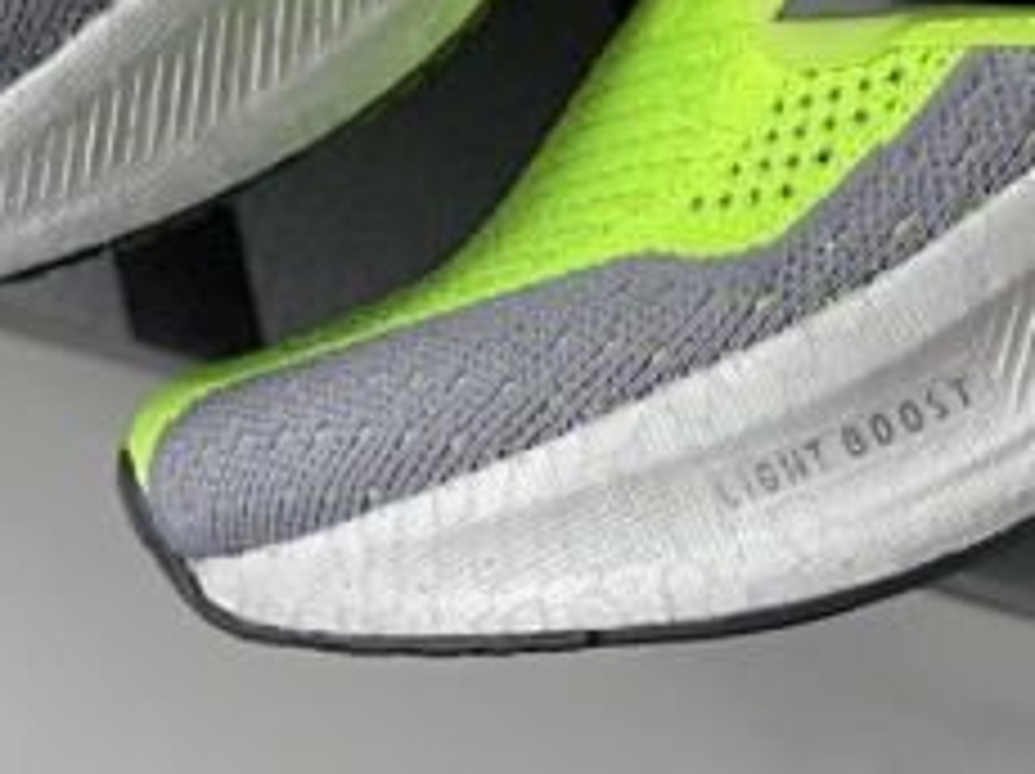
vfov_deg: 6.5
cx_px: 855
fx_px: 6661
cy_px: -540
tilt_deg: -76.6
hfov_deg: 8.9
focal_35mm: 223
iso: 160
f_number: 2.2
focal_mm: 7.5
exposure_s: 1/121
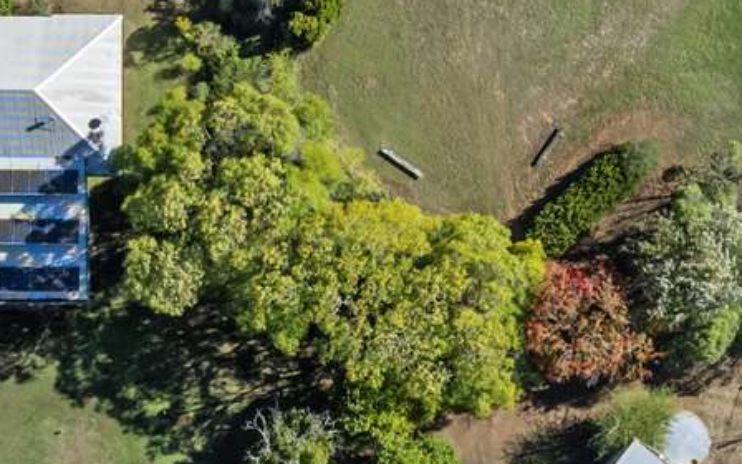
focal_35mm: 109
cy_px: 404
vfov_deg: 11.9
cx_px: 472
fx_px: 2204
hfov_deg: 19.1
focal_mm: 12.29
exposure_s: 1/500
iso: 100
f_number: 5.6
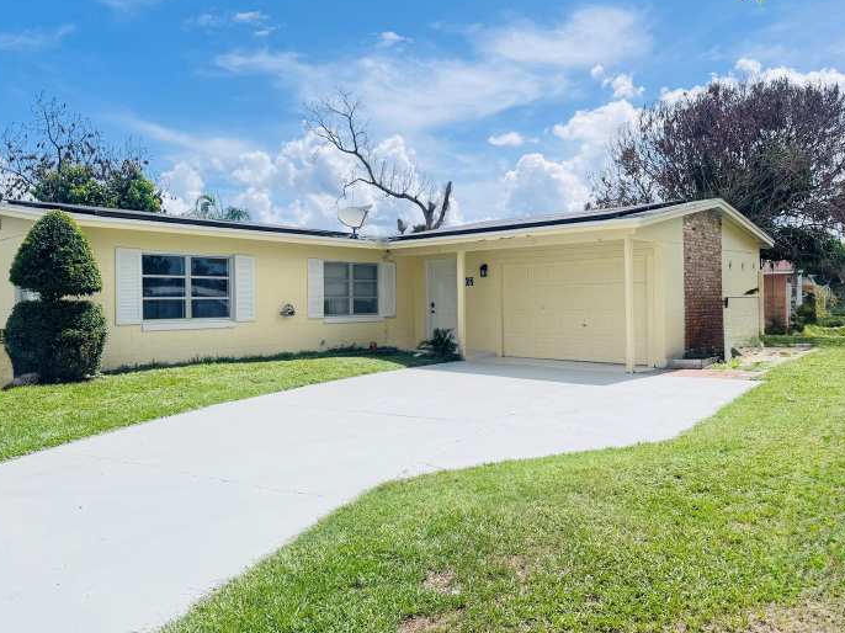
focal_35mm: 28
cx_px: 377
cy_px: 293
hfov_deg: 63.3
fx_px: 683
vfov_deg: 49.7
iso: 80
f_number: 1.78
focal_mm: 6.76
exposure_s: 1/3802
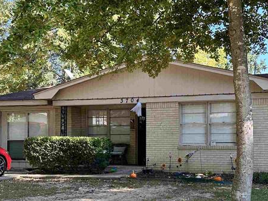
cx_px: 176
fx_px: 426
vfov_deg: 26.5
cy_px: 122
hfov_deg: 34.7
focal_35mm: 55
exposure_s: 1/529
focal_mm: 6.86
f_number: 1.78
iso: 80
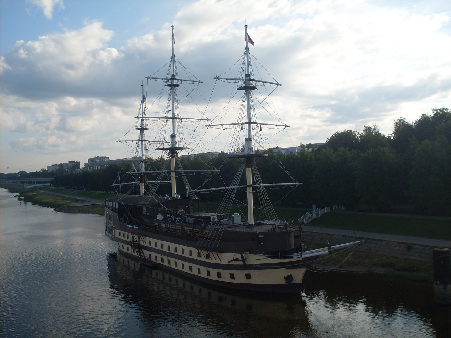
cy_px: 169
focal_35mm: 38
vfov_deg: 37.7
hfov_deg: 49.0
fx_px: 495
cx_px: 226
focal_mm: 6.3
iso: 80
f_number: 8.4
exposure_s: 1/180
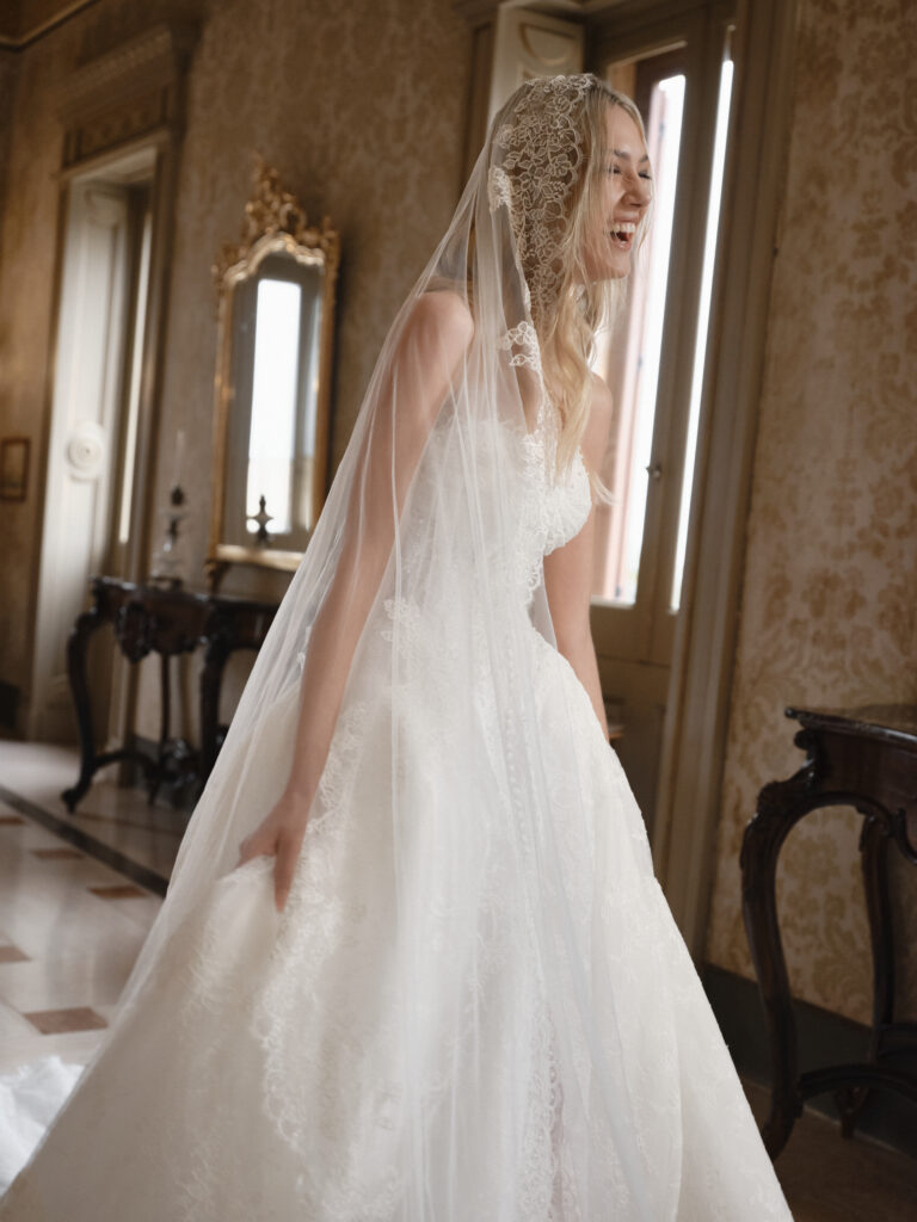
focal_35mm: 45
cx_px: 458
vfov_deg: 42.1
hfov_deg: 32.2
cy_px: 611
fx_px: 1589
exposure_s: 1/125
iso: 1000
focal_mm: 56.5
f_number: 4
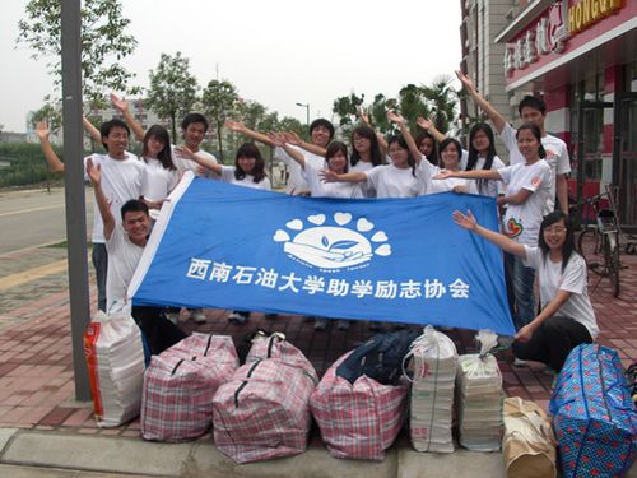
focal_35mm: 36
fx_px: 662
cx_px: 318
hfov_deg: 51.4
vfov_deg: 39.7
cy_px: 239
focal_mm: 6.3
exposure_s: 1/125
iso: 50
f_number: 7.9
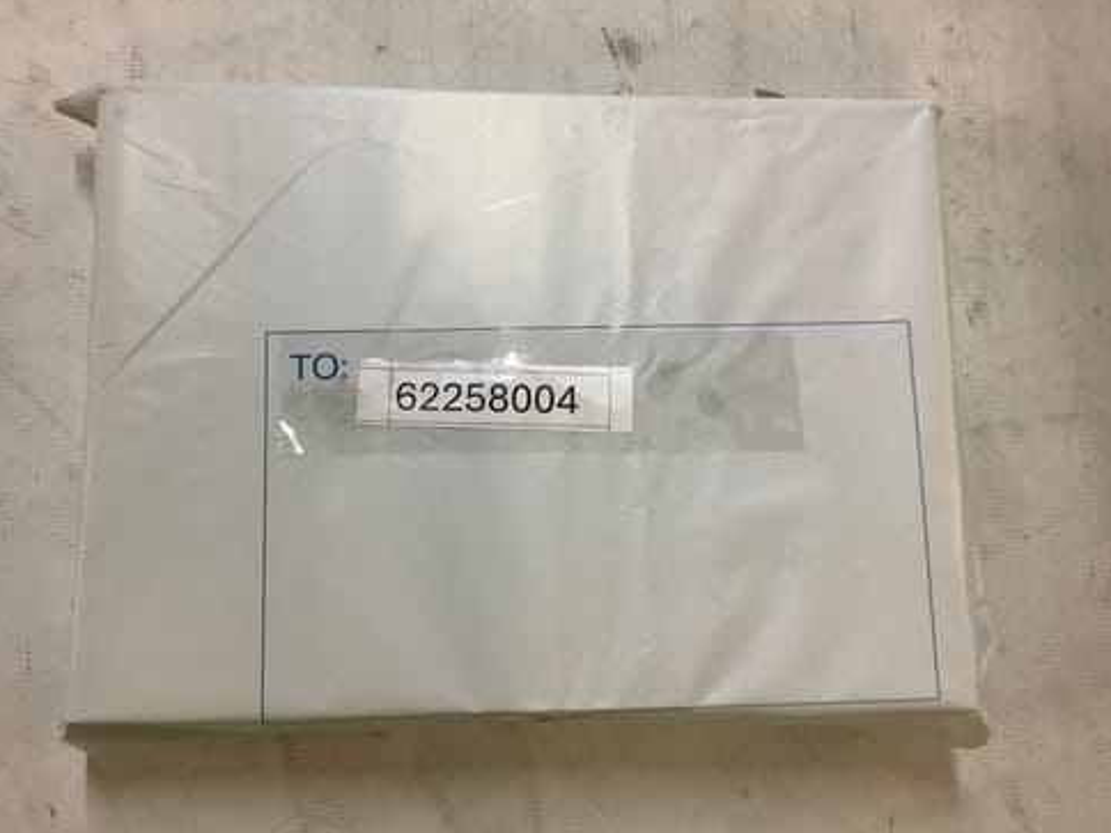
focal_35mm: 32
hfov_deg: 56.8
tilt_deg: -82.5
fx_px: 1027
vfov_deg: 44.2
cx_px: 569
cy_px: 421
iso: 125
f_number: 2.4
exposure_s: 1/50
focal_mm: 3.3
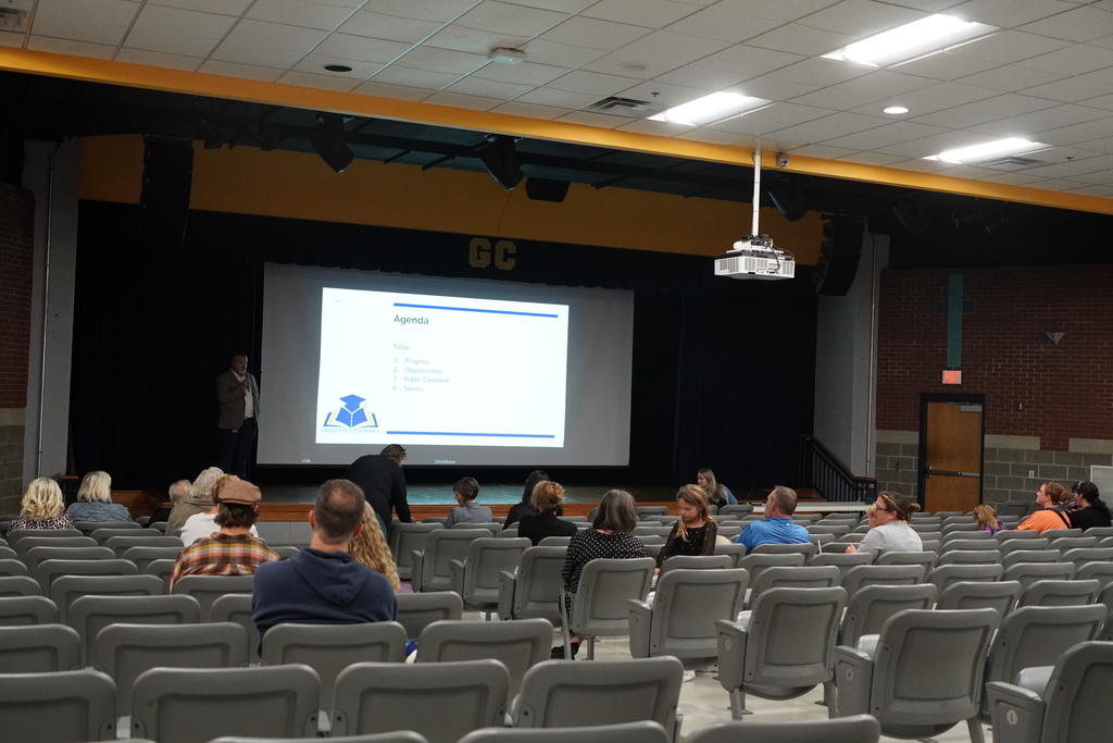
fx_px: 1252
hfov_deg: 47.9
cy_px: 372
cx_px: 556
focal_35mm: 40
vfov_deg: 33.0
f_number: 2.8
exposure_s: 1/160
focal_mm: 27
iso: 2000
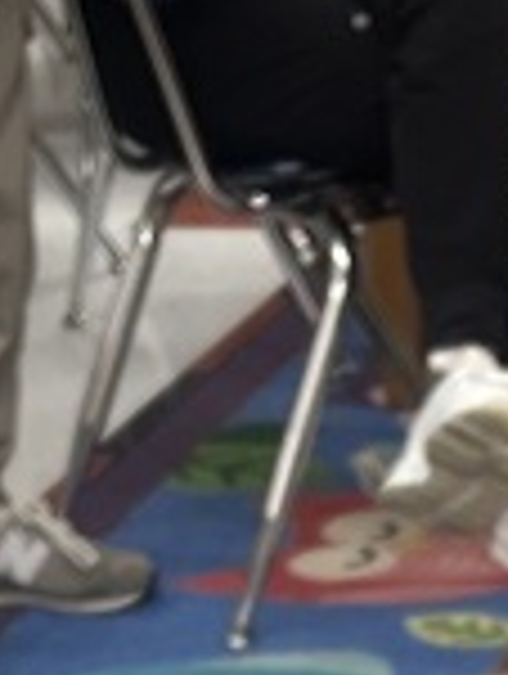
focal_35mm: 177
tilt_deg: -34.4
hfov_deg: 8.1
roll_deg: +3.8
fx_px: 3454
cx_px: 895
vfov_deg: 10.1
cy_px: 1485
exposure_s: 1/120
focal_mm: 5.1
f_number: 1.6
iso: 50
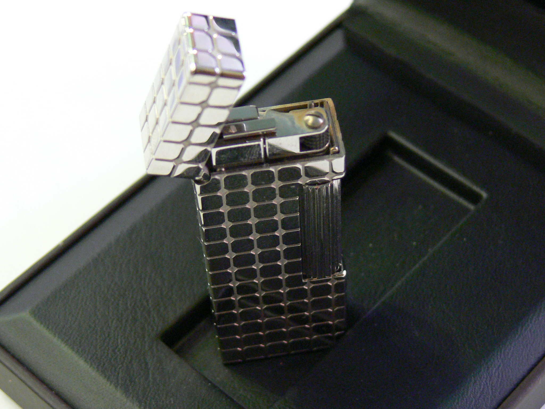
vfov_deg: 16.8
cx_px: 272
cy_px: 204
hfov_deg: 22.3
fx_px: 1385
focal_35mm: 88
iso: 200
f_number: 3.2
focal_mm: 13
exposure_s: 1/3.2
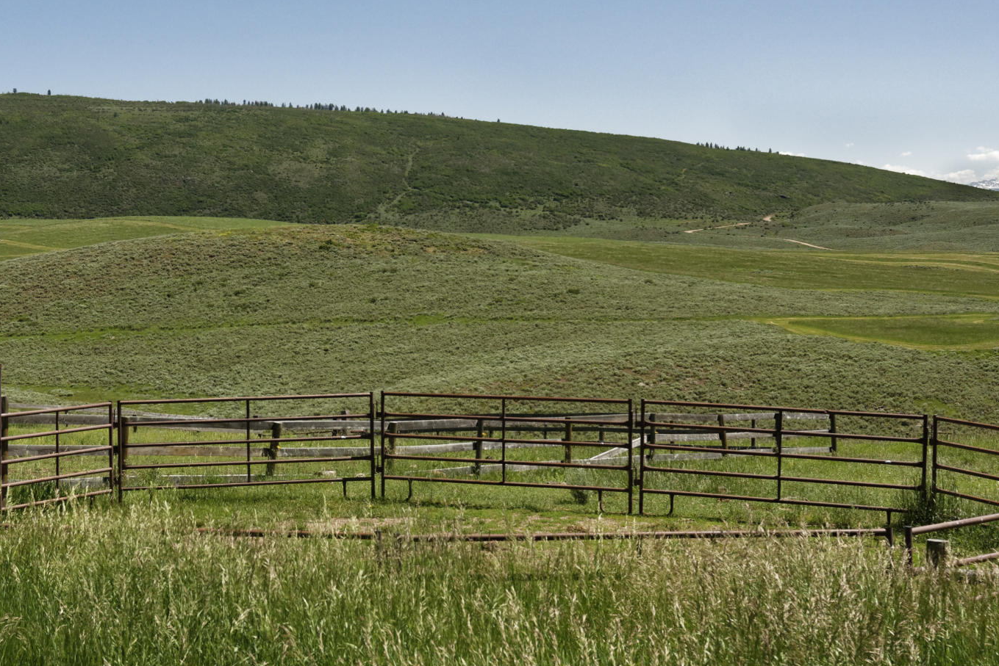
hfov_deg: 31.1
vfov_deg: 21.2
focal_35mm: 64
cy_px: 240
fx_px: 1776
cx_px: 323
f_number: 7.1
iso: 320
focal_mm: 29
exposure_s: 1/640
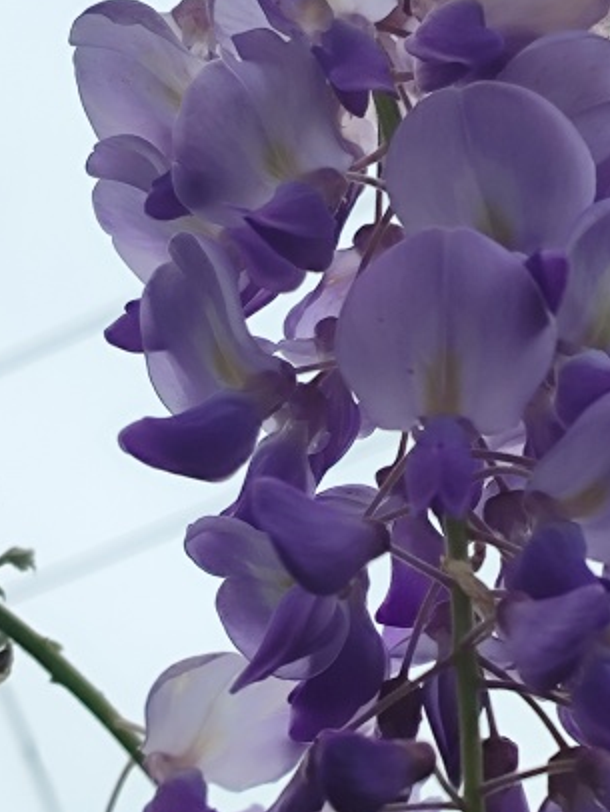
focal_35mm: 63
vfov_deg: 30.3
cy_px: 597
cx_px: 214
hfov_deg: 23.2
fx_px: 1479
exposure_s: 1/297
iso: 50
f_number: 1.65
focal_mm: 5.26
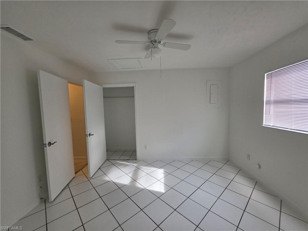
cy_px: 116
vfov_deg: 89.9
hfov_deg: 106.2
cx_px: 154
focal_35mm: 13
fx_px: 116
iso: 200
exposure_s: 1/359
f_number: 1.9
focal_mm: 2.2
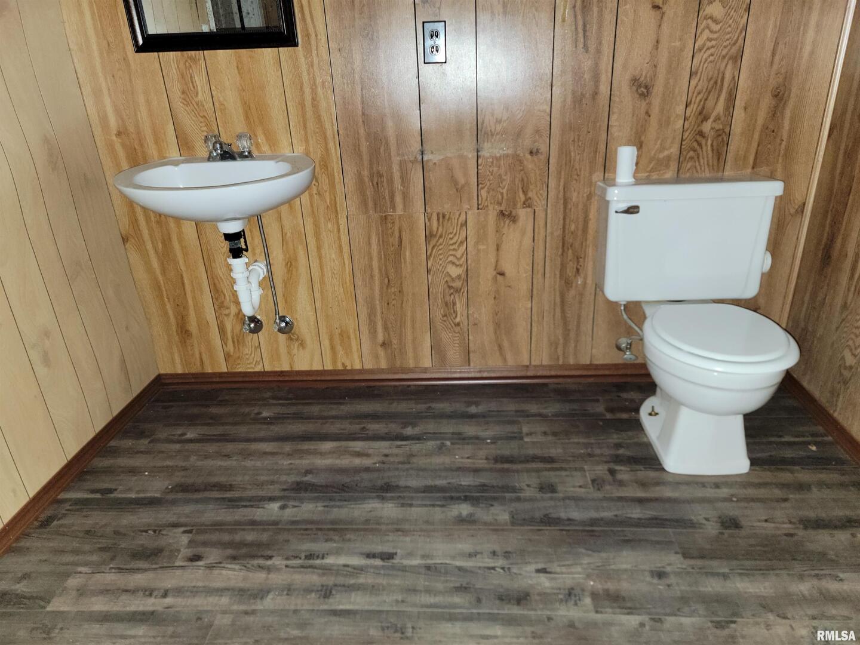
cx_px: 430
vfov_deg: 56.8
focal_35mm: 24
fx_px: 596
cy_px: 322
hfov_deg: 71.6
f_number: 1.8
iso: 160
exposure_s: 1/9.99
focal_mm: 6.7
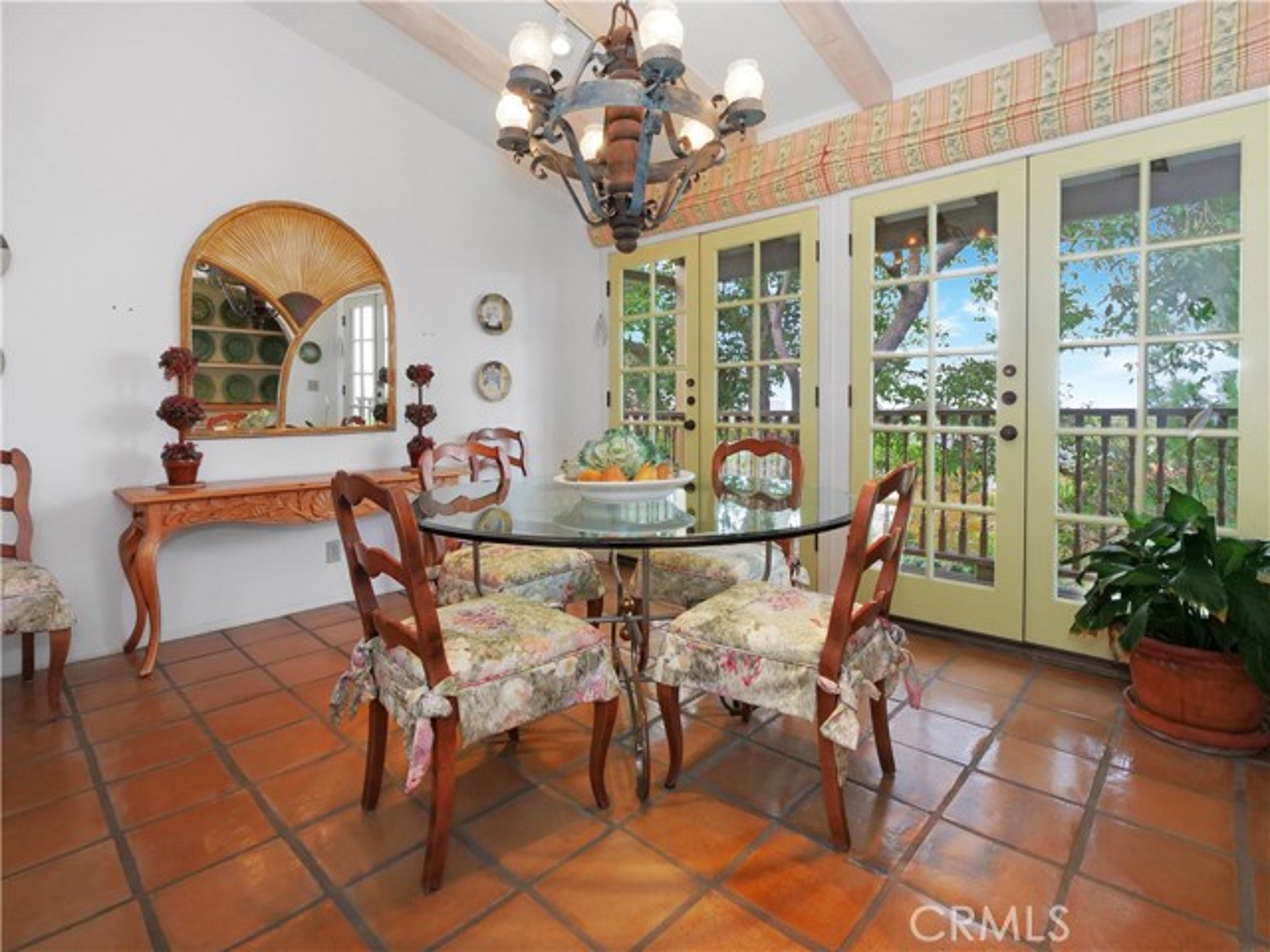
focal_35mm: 16
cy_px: 476
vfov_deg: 78.1
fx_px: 587
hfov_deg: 94.5
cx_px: 635
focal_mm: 8
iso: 1600
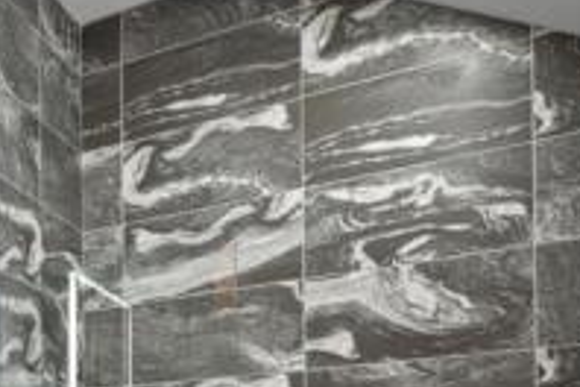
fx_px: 854
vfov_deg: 22.7
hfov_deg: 30.5
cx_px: -151
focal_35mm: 53
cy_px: 506
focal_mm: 16
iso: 640
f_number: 7.1
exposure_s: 1/8
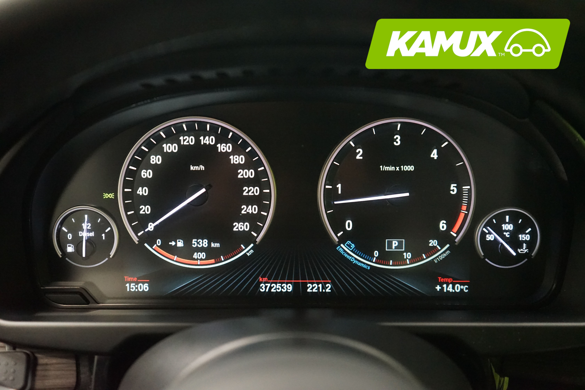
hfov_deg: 54.4
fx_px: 569
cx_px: 292
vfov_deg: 37.9
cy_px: 195
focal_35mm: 35
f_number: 4
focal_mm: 35
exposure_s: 1/30
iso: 6400
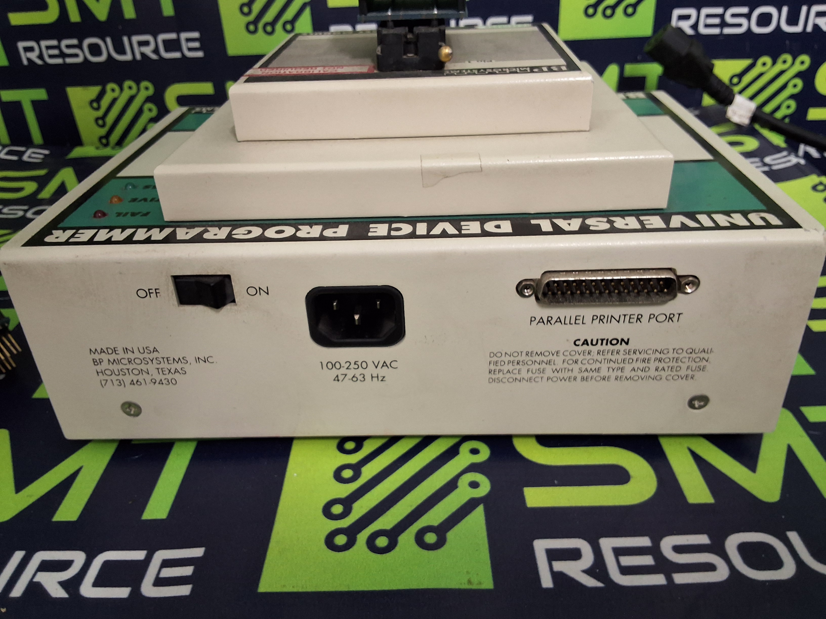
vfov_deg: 49.7
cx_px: 413
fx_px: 668
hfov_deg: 63.4
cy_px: 310
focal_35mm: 28
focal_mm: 2.91
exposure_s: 1/30
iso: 200
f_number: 1.9
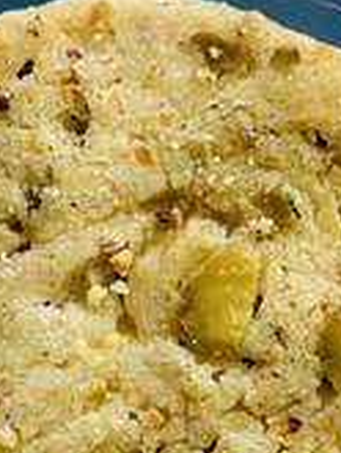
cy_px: 361
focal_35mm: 111
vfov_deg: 17.6
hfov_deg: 13.3
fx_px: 1456
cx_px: 209
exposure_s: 1/351
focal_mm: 5.1
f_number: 1.6
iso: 32
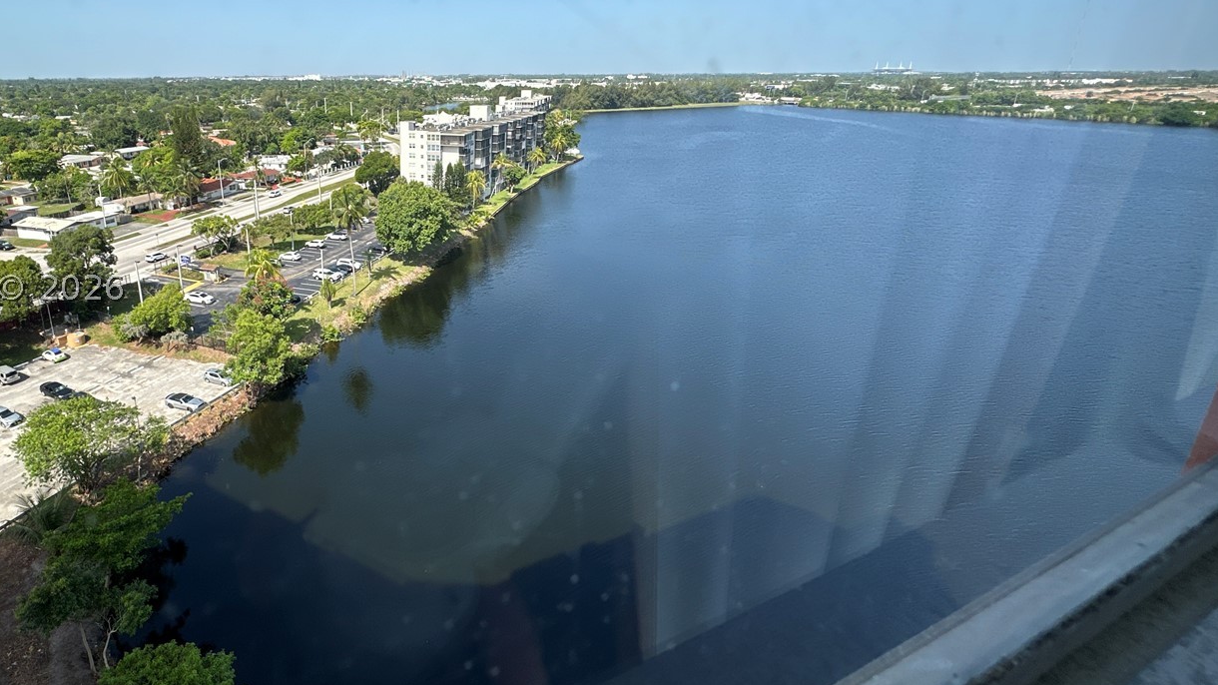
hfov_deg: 84.3
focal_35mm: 20
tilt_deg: -17.5
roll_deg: +0.7
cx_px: 430
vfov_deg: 55.6
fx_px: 646
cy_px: 288
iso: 50
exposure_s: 1/1171
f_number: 2.2
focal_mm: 2.22
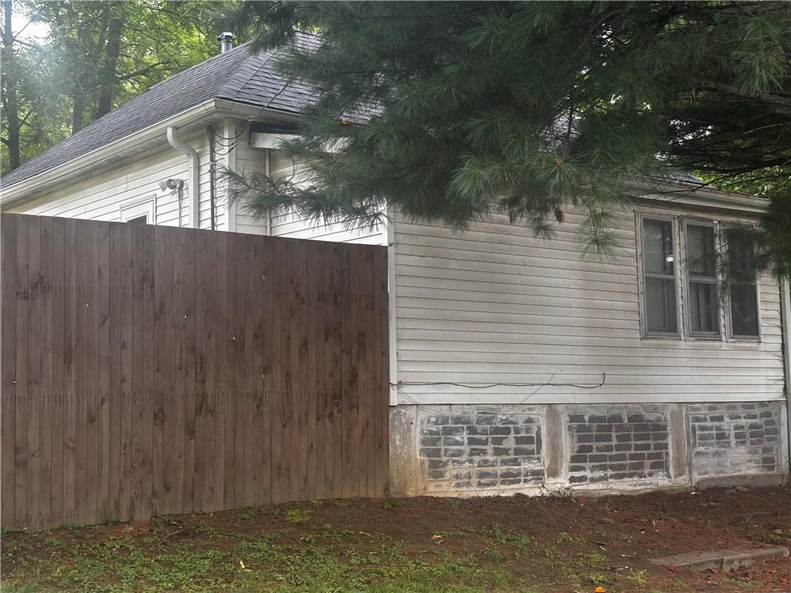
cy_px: 296
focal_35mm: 52
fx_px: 1188
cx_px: 396
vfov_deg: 28.0
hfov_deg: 36.8
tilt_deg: +6.0
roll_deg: +1.4
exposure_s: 1/60
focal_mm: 5.96
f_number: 1.6
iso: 80
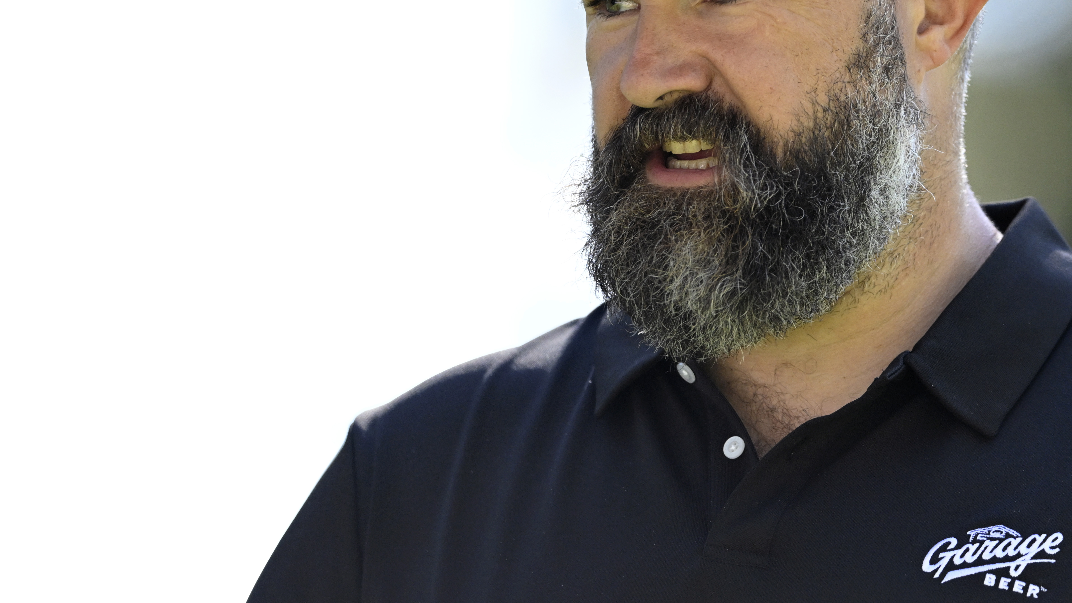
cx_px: 801
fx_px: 20722
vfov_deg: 1.7
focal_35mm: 729
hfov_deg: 3.0
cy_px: 198
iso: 1600
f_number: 2.8
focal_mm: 400
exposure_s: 1/2000
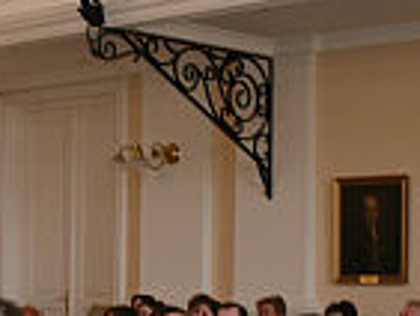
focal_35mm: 112
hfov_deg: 17.0
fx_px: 1360
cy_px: 382
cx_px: -39
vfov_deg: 12.9
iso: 100
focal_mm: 7.4
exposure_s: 1/20
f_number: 2.8
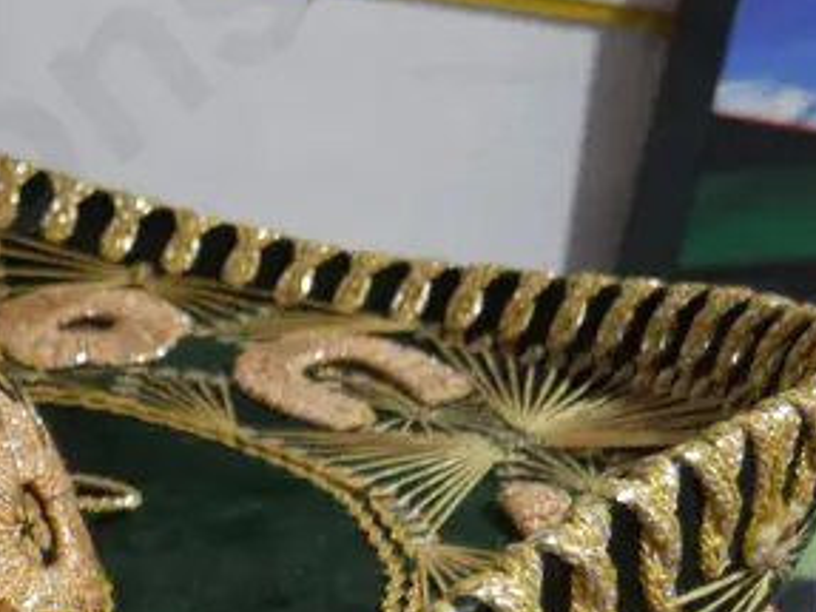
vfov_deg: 14.7
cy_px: 421
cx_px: -330
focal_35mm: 100
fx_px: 2356
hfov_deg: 18.0
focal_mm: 14
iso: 400
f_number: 3.5
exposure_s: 1/60
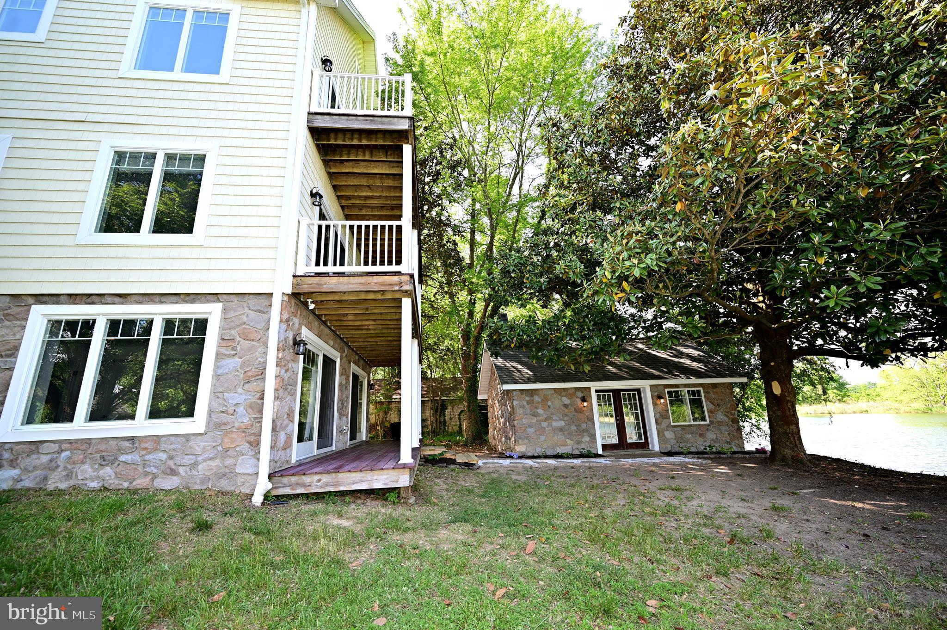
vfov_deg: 81.1
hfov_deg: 104.3
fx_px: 368
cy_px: 315
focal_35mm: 14
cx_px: 474
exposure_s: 1/125
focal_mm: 14
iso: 100
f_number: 4
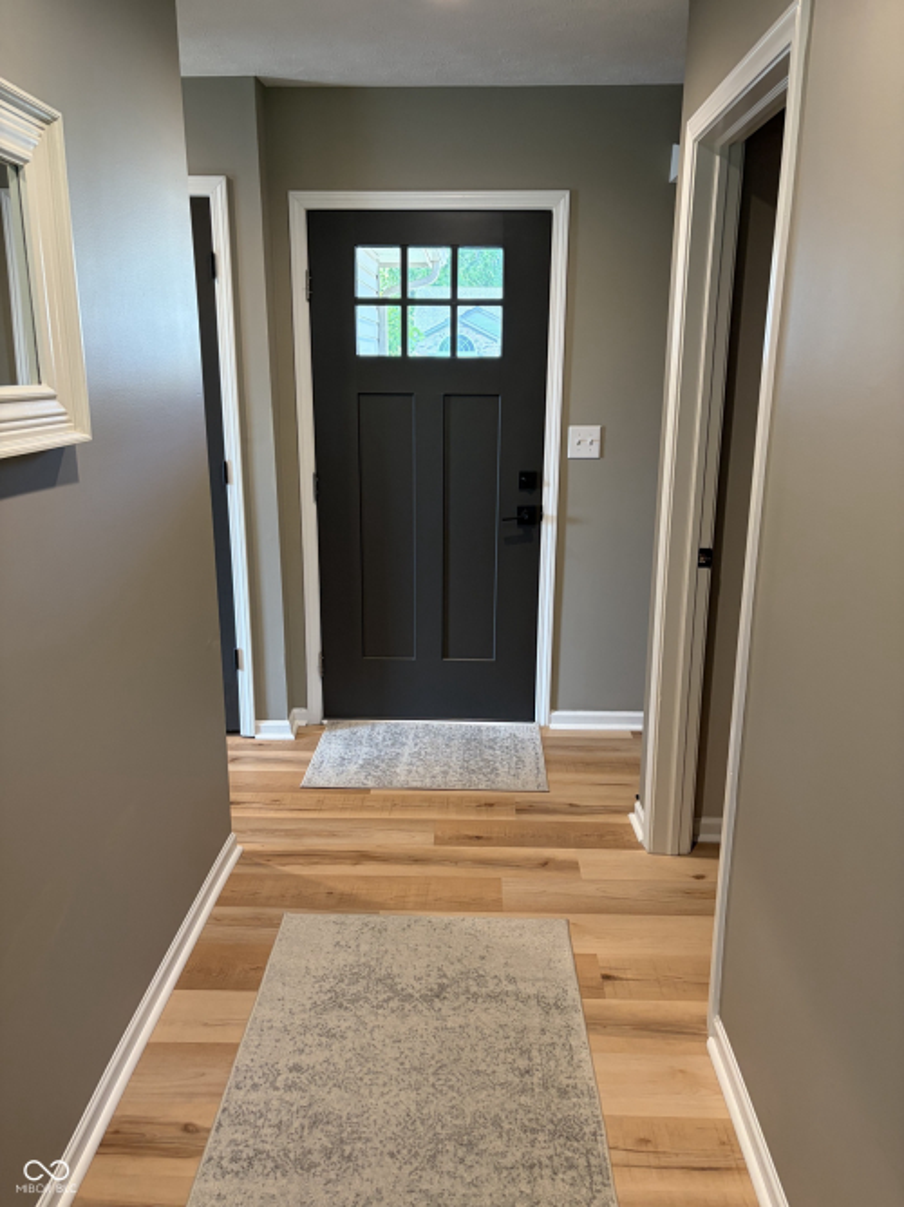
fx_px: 906
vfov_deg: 67.3
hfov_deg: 53.0
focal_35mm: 26
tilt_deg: -14.8
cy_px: 604
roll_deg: -0.7
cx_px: 452
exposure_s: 1/60
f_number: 1.6
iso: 160
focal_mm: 5.96
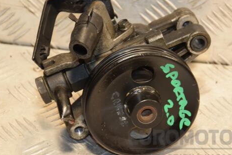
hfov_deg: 11.6
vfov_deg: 7.8
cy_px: 71
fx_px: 1141
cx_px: 119
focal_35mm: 177
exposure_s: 1/100
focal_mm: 92
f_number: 5.6
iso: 800
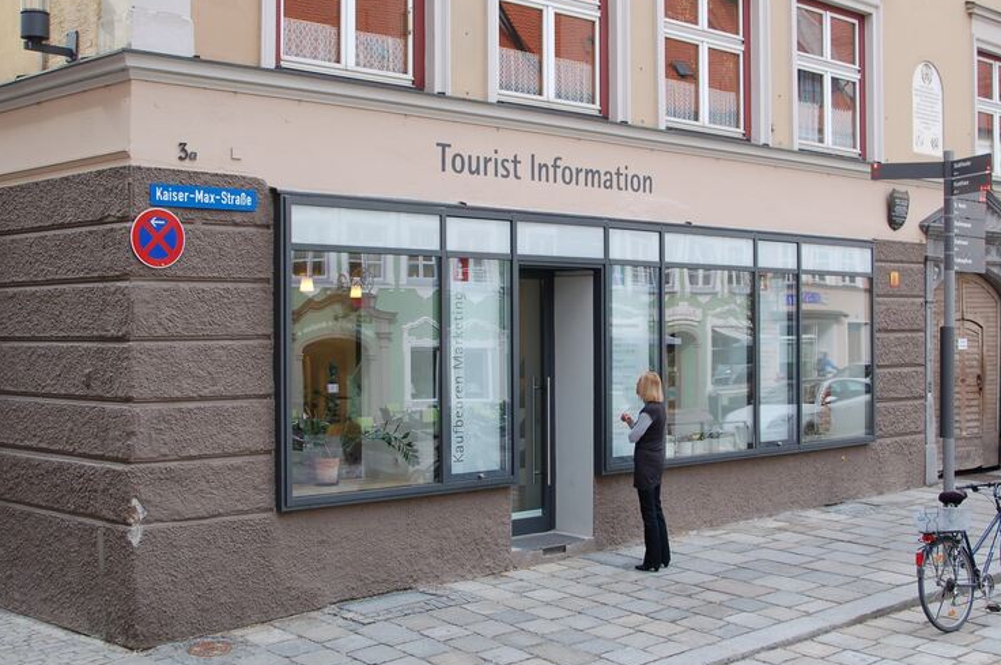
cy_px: 324
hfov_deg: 39.2
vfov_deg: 26.7
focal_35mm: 51
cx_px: 537
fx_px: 1404
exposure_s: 1/125
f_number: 6.3
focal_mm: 31
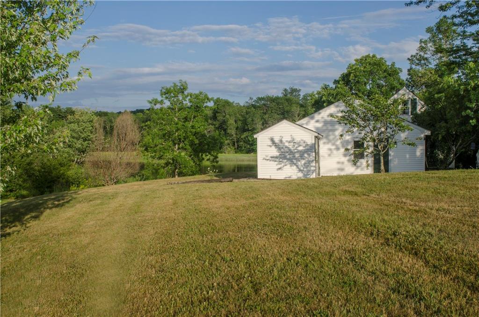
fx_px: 478
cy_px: 158
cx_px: 240
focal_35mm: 36
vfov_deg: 36.7
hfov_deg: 53.3
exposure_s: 1/200
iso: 200
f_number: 13
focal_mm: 24
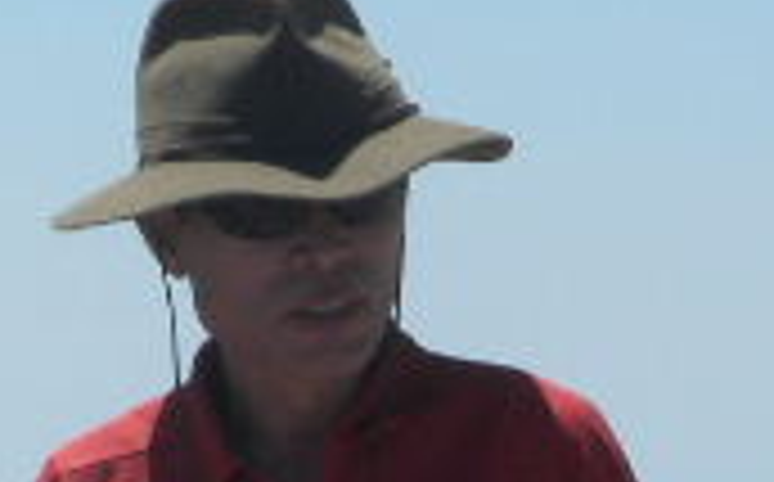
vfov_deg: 3.7
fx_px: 7500
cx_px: -36
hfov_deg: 5.9
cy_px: 649
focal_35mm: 356
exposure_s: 1/75.4
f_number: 14
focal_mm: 12.7
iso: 64
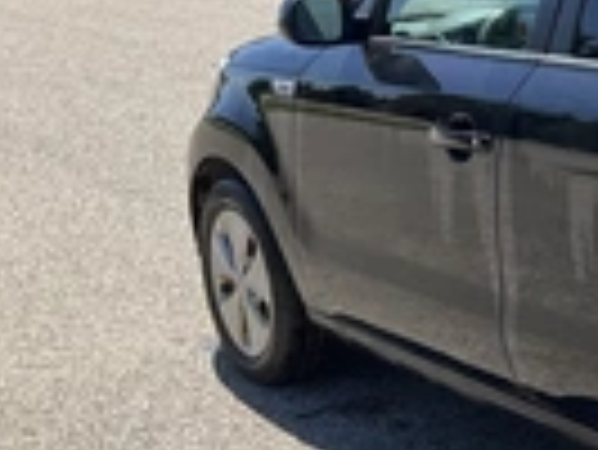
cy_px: 266
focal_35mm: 87
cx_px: 868
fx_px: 1504
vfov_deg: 17.0
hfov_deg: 19.8
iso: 25
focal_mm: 3
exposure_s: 1/912
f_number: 1.8
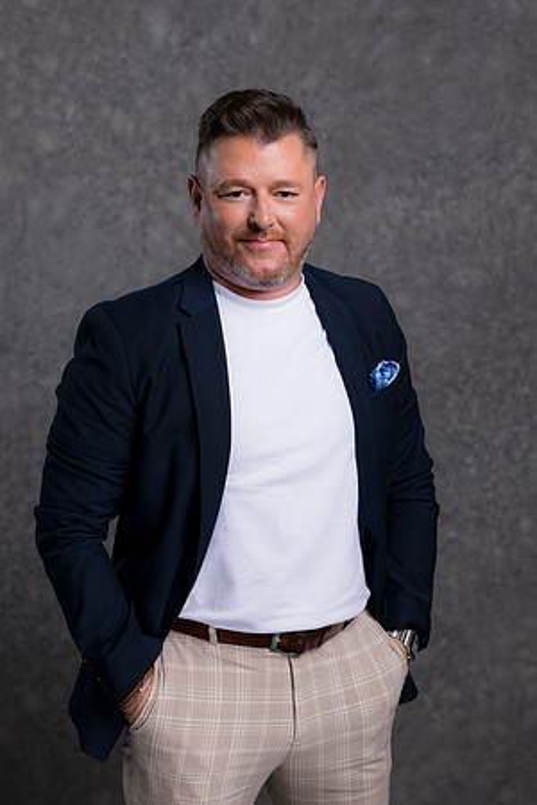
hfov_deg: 16.1
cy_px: 402
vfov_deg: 23.9
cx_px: 268
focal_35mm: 85
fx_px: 1902
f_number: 5
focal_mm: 85
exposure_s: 1/200
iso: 100
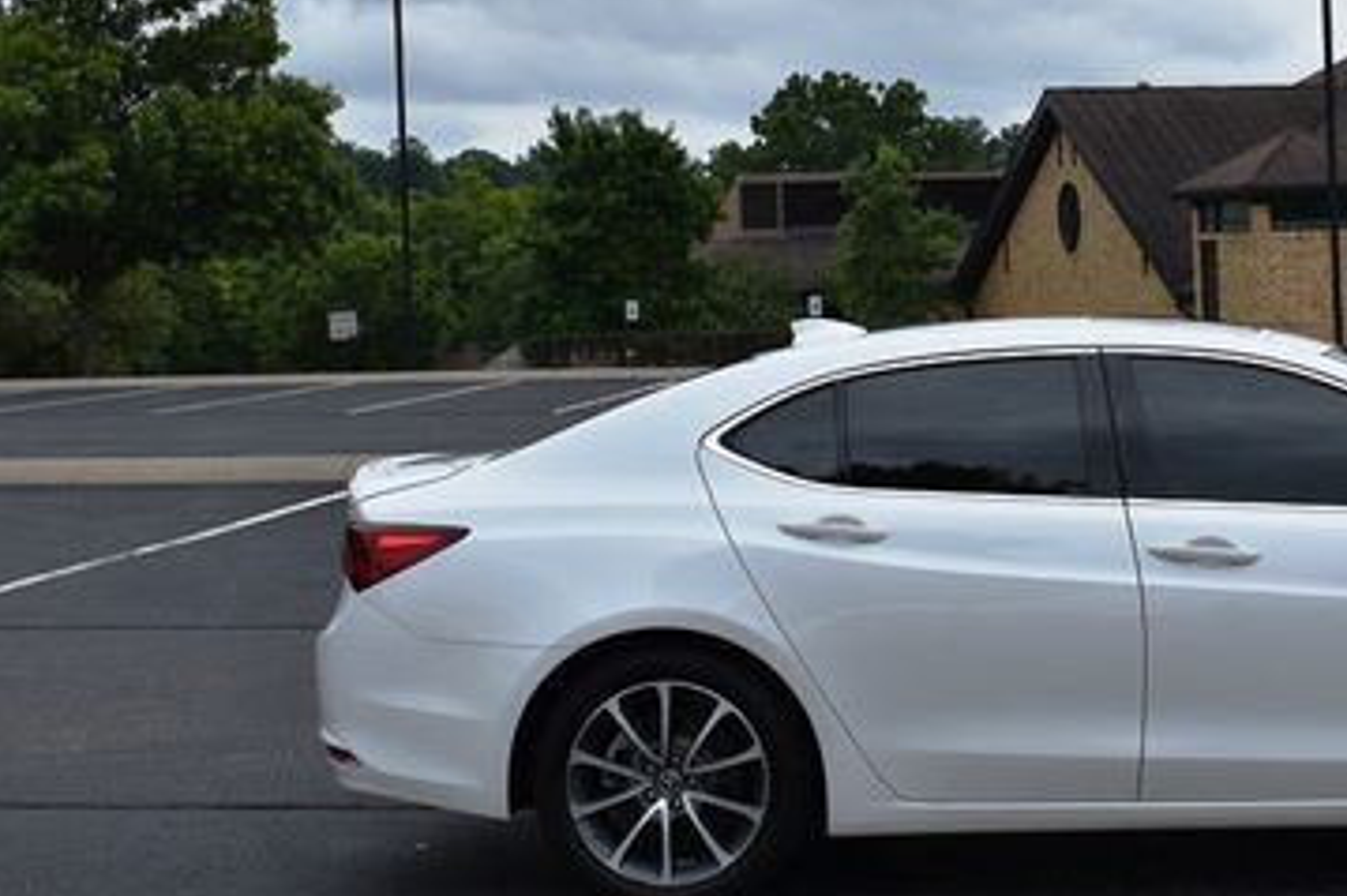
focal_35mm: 67
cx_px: 1197
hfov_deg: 29.0
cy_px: 231
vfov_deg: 20.2
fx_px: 2502
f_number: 8
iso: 100
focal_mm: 25
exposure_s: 1/250
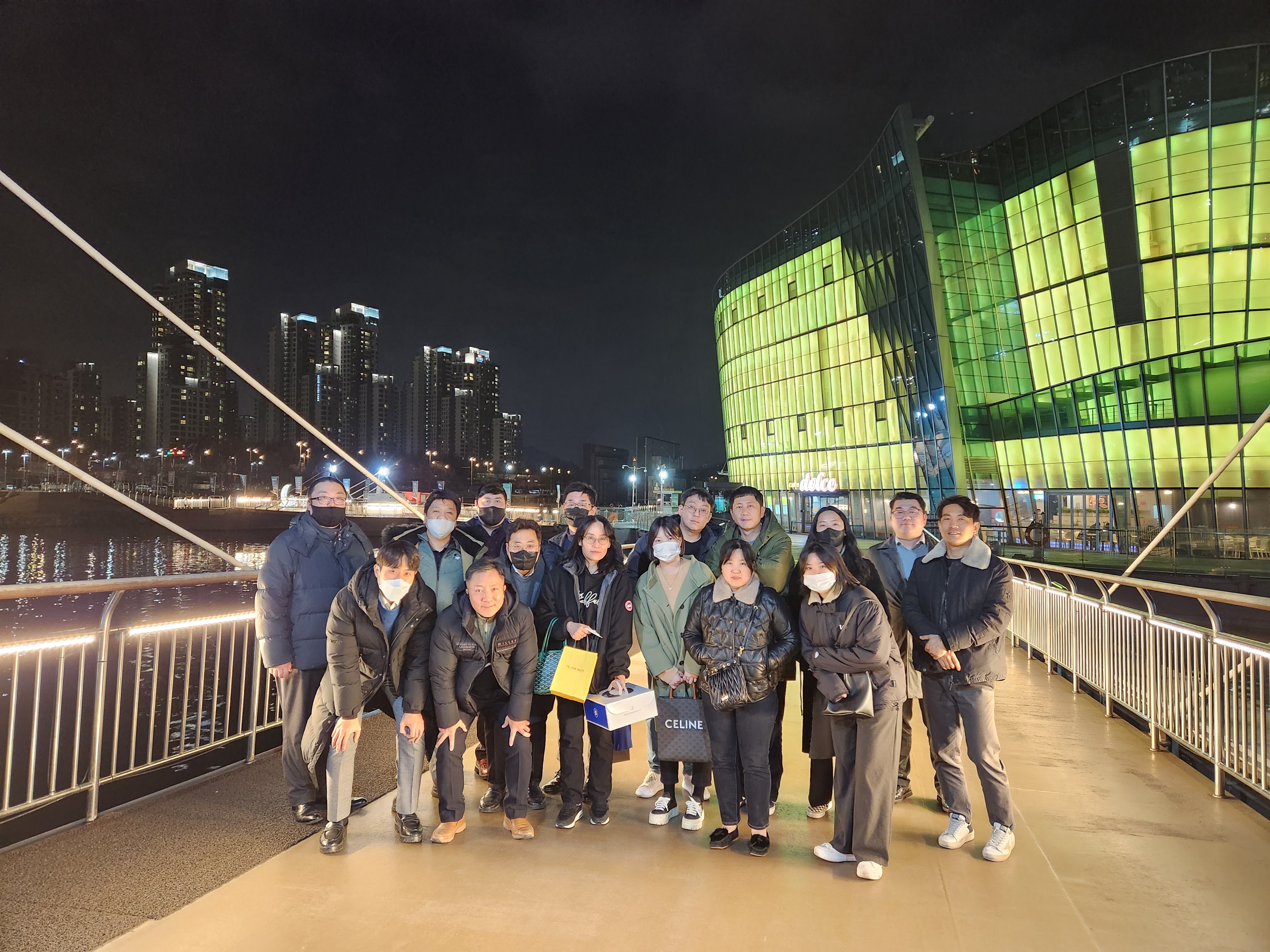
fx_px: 844
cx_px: 635
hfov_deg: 73.9
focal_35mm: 23
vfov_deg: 58.9
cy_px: 476
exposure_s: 1/60
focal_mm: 5.4
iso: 640
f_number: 1.8
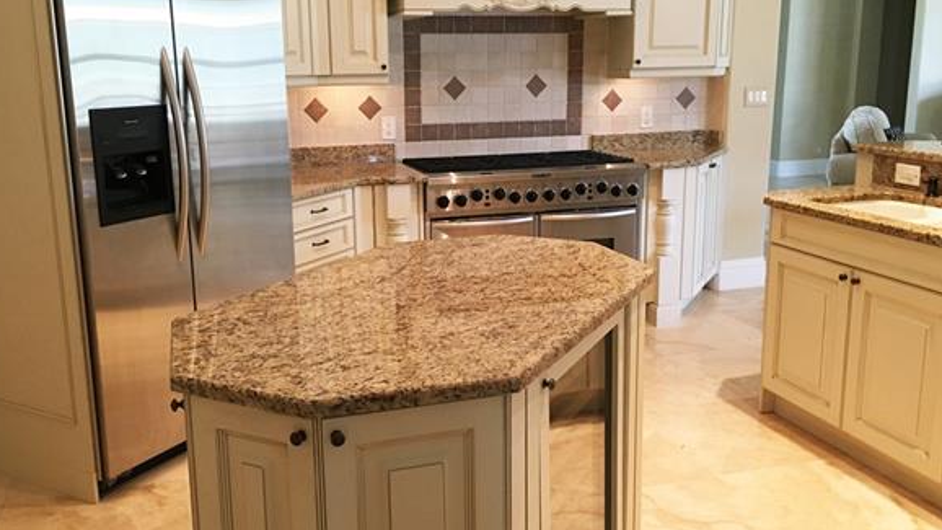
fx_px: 874
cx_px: 448
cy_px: 248
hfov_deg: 56.6
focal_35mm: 35
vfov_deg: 33.7
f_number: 2.2
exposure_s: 1/30
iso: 100
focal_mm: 4.15
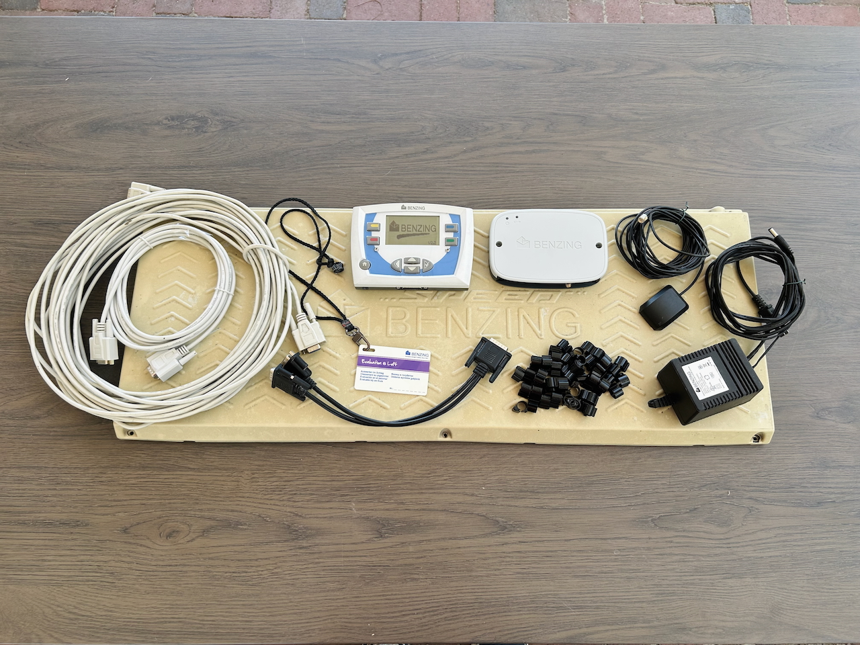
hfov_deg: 67.3
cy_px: 322
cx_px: 430
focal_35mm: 26
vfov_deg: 53.1
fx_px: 646
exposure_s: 1/365
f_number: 1.5
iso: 50
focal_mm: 5.7
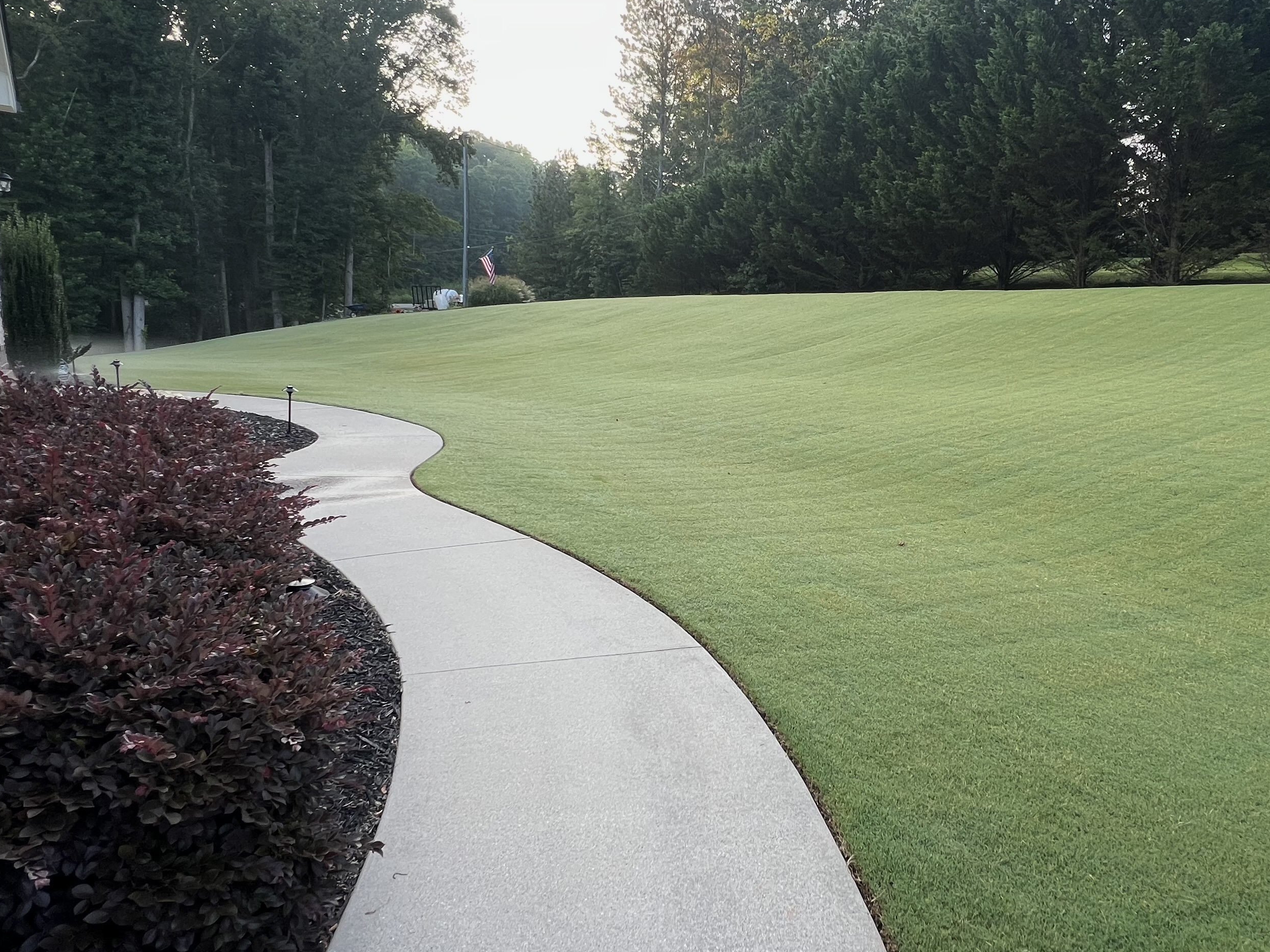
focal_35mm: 21
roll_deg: -3.4
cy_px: 461
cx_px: 762
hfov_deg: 78.1
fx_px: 770
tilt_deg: -9.0
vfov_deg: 63.4
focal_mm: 1.57
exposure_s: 1/99
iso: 40
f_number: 1.8
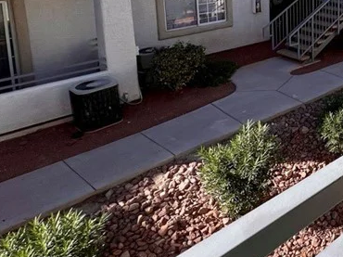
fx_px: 356
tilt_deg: -8.5
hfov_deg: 34.6
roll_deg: -1.9
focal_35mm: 36
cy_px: -13
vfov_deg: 35.0
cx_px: 453
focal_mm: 1.57
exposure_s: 1/1248
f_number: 1.8
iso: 32
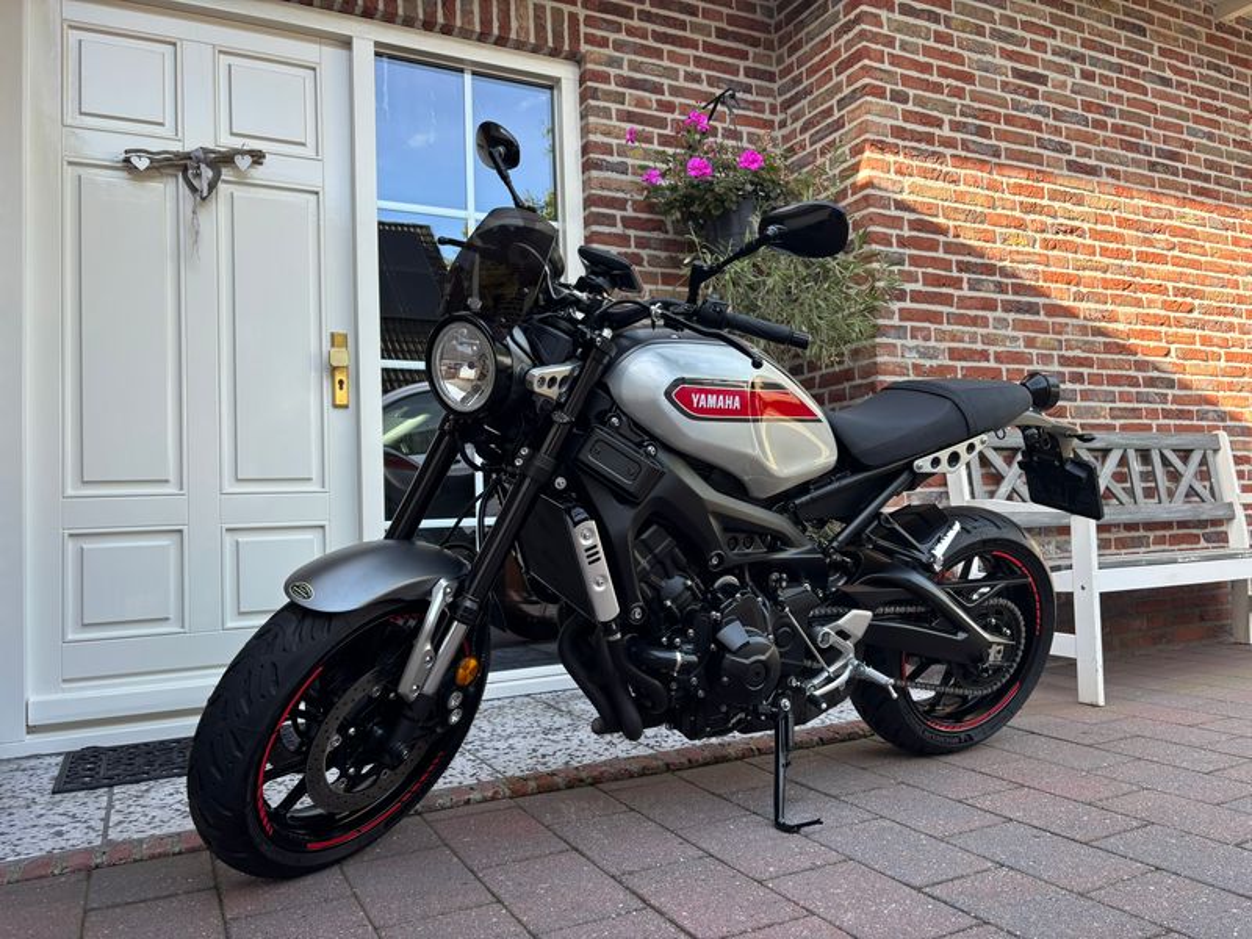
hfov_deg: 67.3
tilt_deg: +2.8
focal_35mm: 26
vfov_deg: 53.1
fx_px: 940
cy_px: 470
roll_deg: +1.7
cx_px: 626
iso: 32
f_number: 1.6
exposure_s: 1/134
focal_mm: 5.96
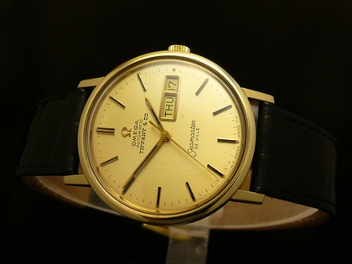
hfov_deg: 50.1
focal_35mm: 37
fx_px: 376
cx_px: 176
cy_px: 132
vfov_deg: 38.7
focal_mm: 7.8
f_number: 3.2
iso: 100
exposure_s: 1/100
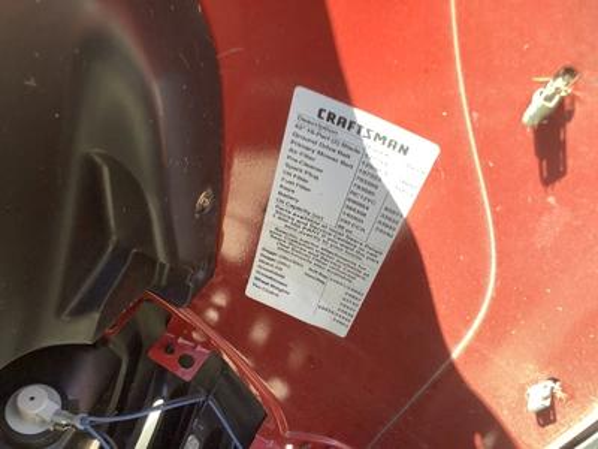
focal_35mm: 31
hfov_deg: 58.4
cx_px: 299
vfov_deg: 45.4
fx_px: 536
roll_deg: +4.2
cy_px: 224
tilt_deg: -37.9
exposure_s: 1/127
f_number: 2.4
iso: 25
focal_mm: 3.3
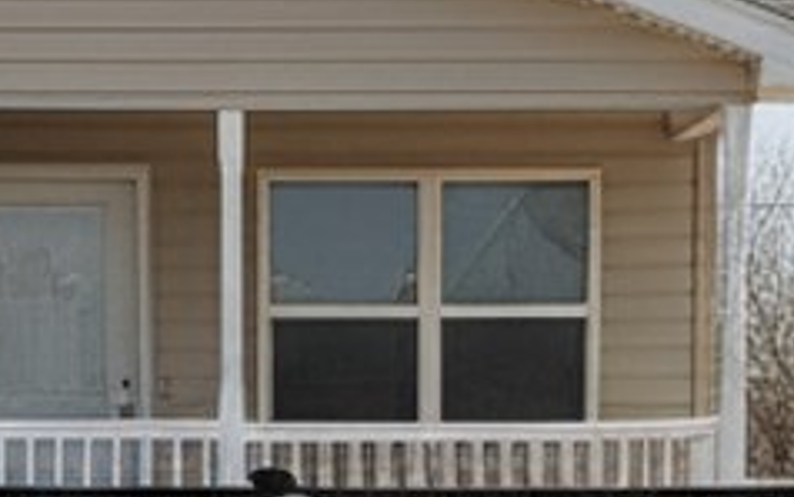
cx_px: 310
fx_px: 2663
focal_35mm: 123
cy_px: 894
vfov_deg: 10.1
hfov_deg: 16.9
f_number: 1.8
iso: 1278
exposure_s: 1/969
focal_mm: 6.4
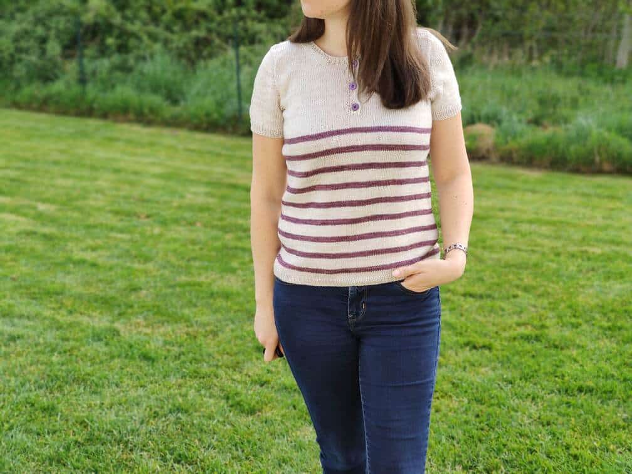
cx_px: 316
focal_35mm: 41
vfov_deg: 35.1
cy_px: 237
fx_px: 749
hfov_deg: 45.8
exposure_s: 1/245
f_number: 2
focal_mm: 8.16
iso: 100
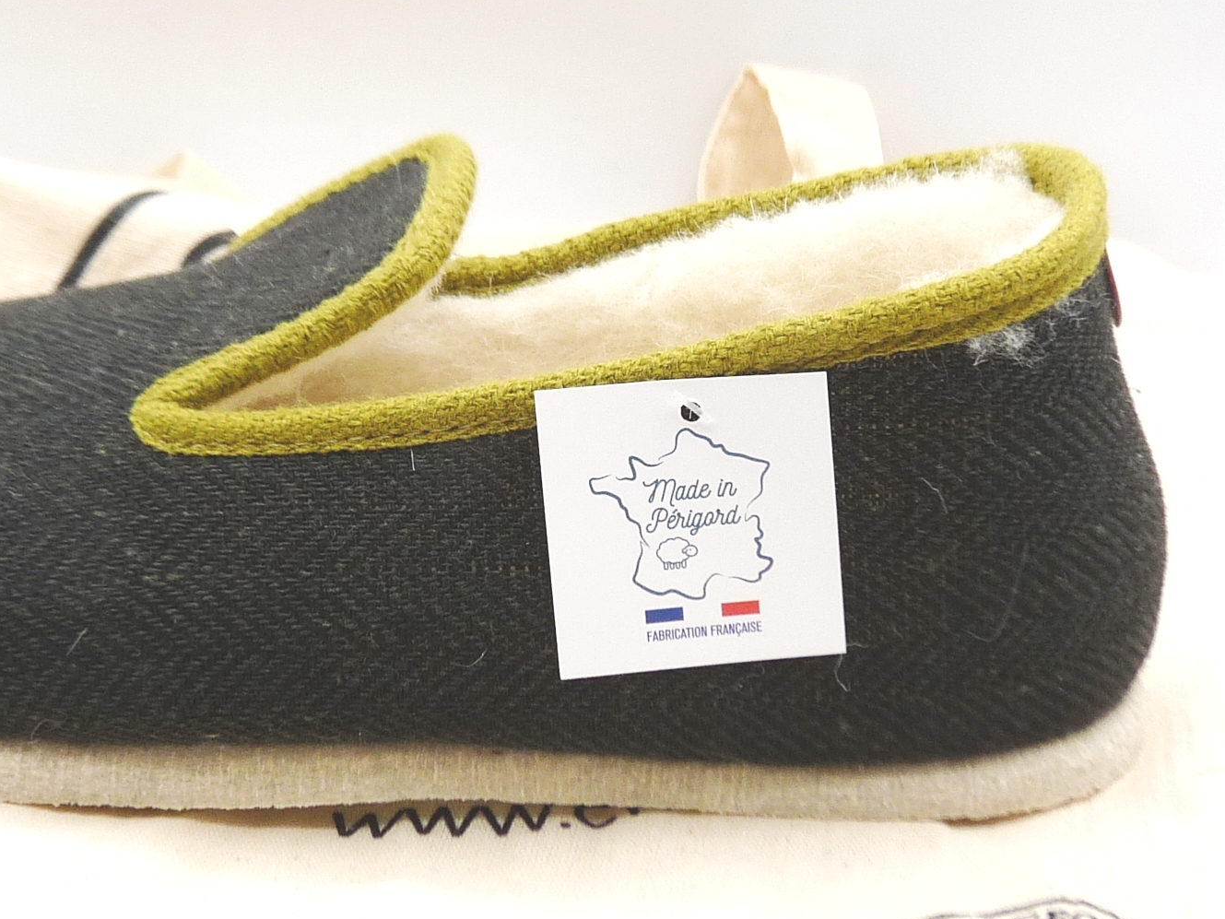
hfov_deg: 32.7
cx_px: 676
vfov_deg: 24.8
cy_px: 504
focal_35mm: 59
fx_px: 2088
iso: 100
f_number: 4
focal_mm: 4.8
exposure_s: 1/160
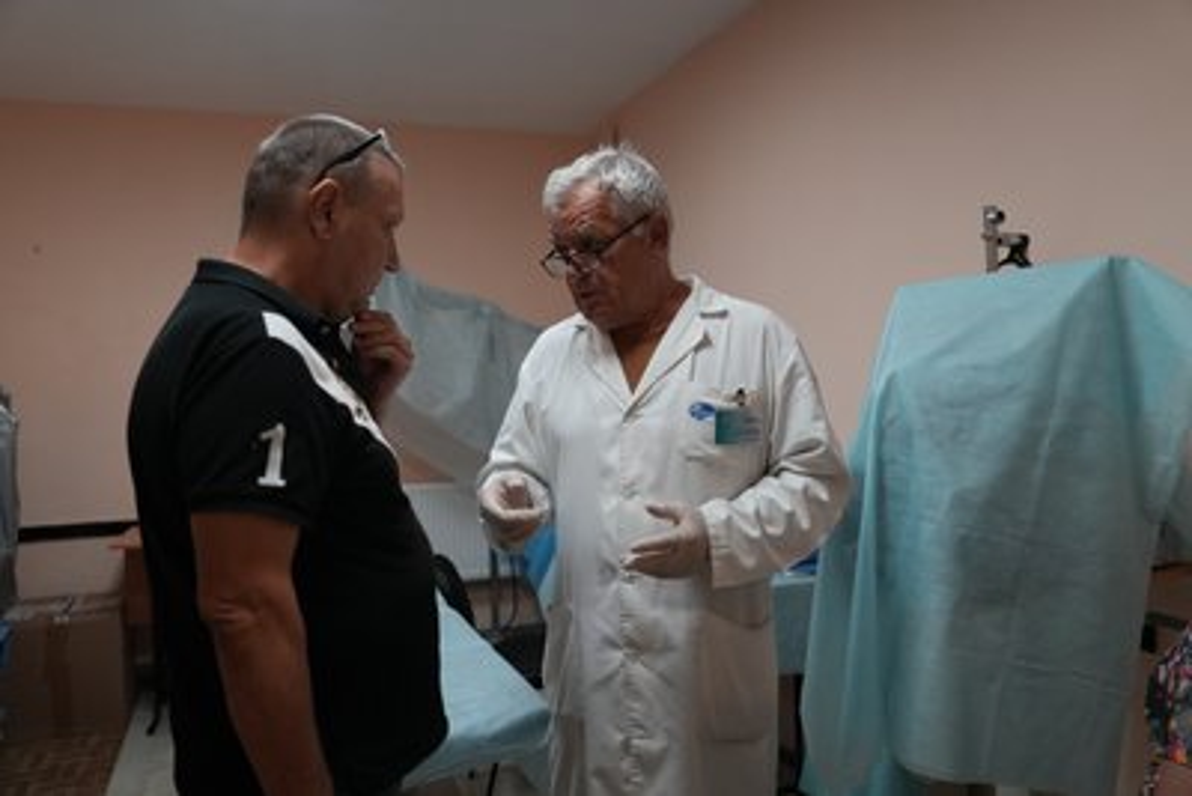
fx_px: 961
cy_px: 398
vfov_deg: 45.0
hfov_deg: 63.6
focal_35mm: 29
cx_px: 596
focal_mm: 29
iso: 3200
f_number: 2.8
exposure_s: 1/160
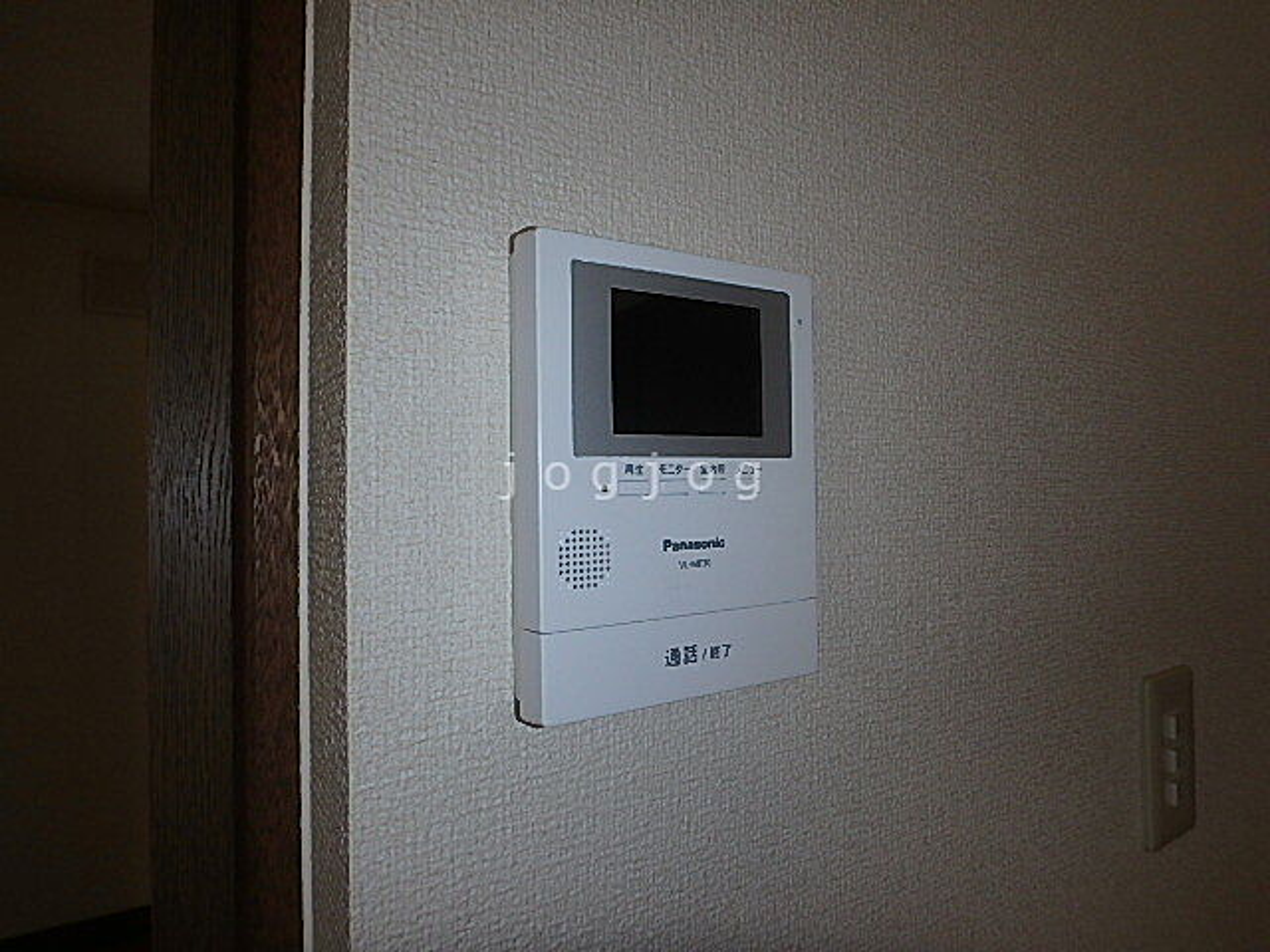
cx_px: 635
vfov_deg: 63.4
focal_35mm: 21
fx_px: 770
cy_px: 476
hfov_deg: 79.0
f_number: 3.5
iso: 200
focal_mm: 3.7
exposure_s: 1/160
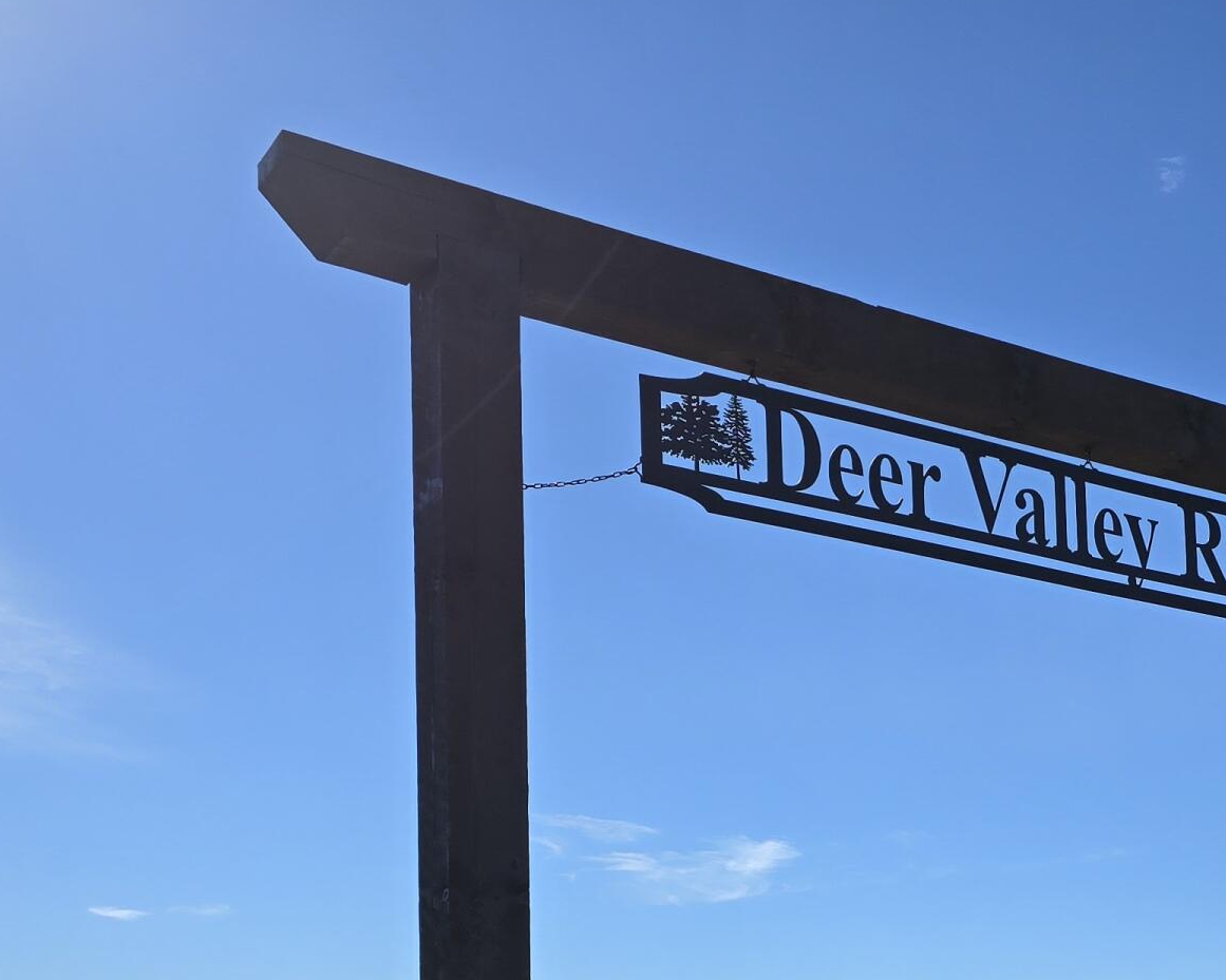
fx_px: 2105
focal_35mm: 58
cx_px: 1130
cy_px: 1155
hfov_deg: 30.8
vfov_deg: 24.0
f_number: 1.7
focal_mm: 6.3
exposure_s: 1/1336
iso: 12
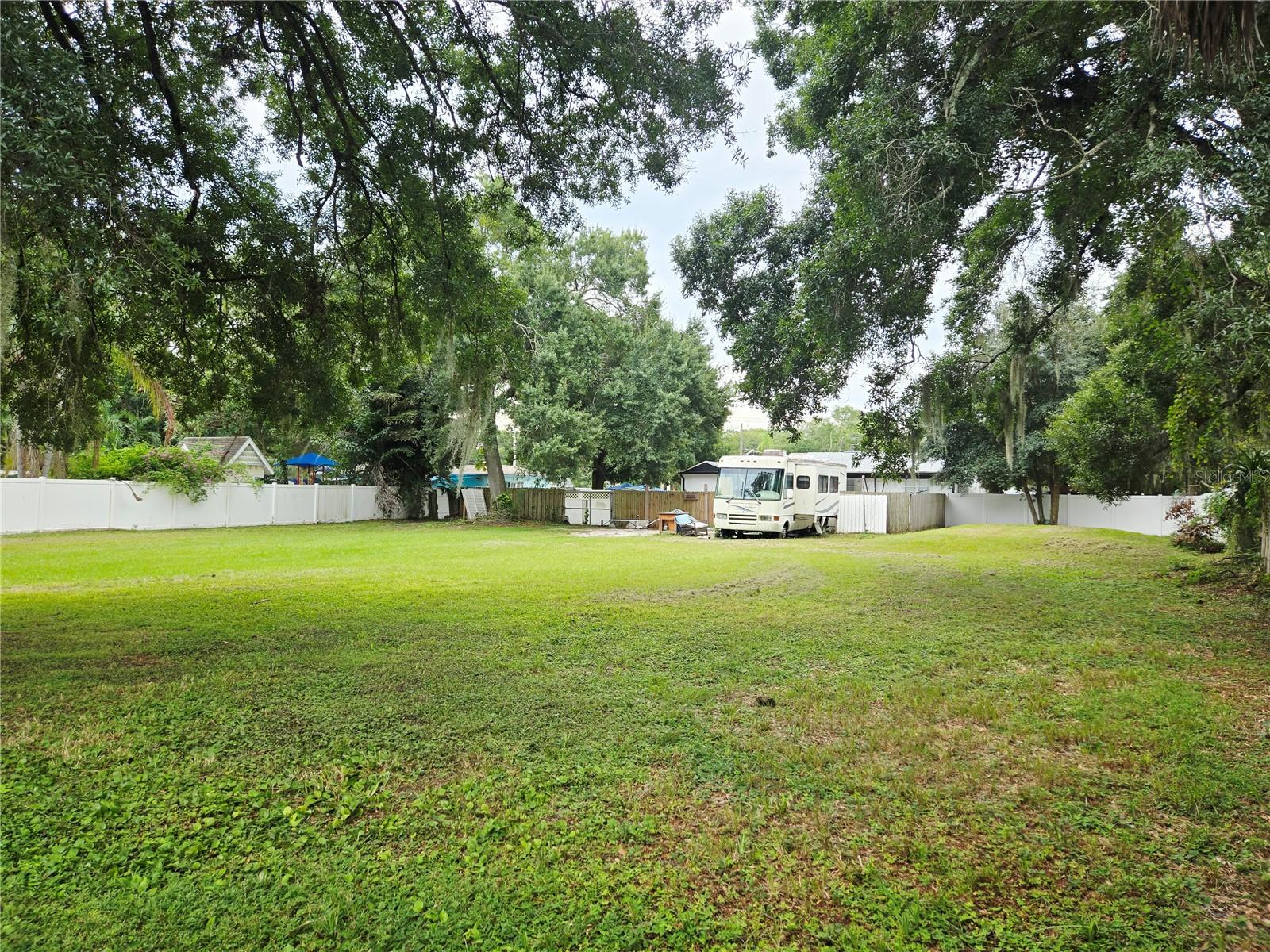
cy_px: 476
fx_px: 844
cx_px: 635
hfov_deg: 73.9
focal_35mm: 23
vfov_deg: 58.9
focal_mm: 5.4
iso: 25
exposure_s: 1/432
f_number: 1.8
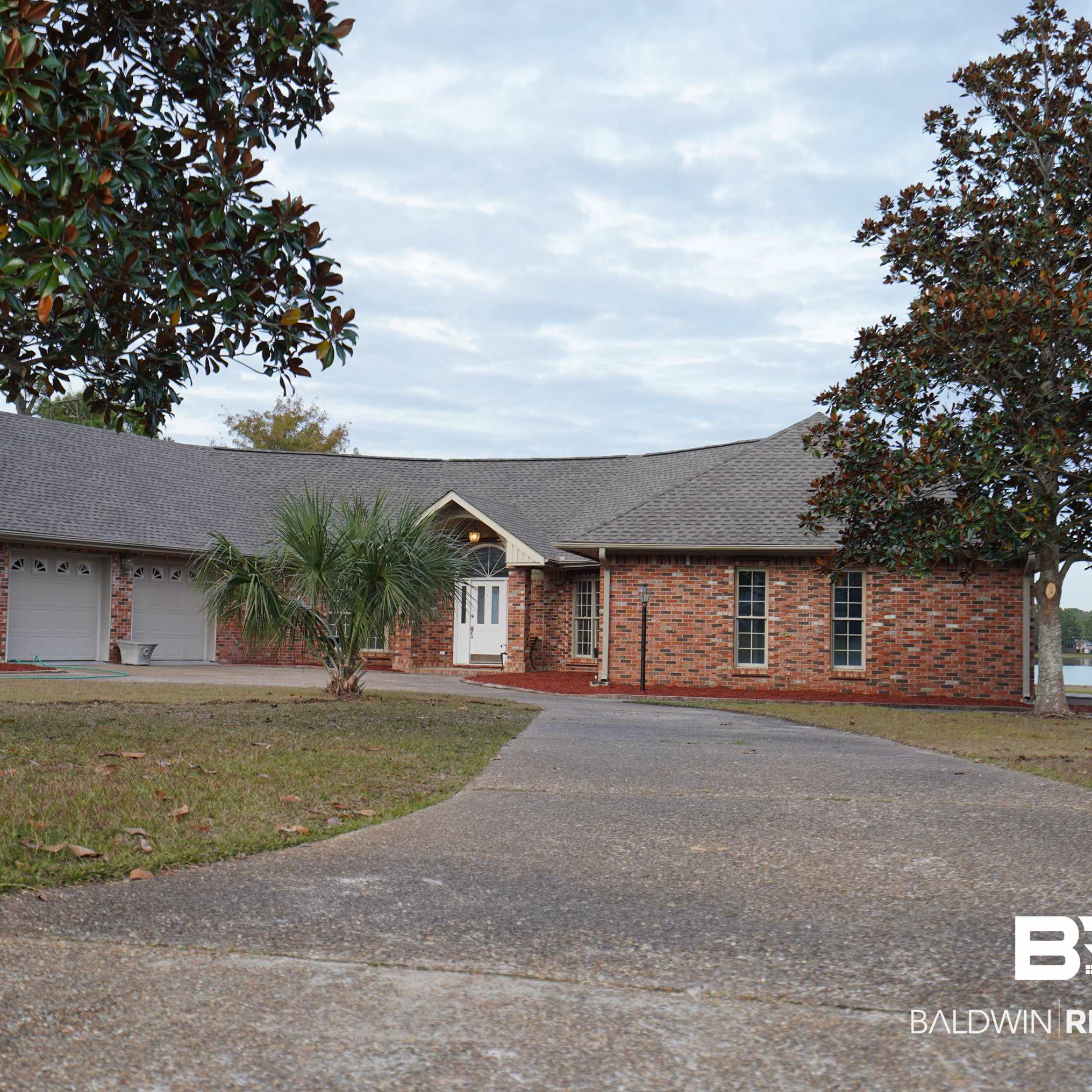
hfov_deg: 37.5
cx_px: 458
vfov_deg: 37.6
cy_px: 545
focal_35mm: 45
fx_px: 1606
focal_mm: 35
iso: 100
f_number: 4.5
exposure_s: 1/60
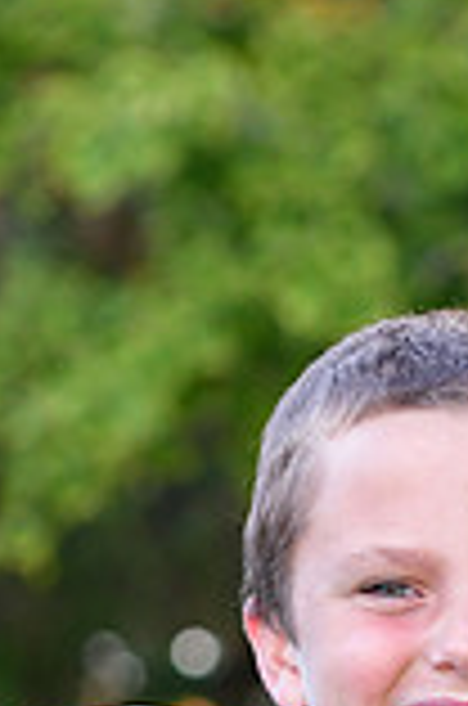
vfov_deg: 3.6
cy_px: 1025
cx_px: 394
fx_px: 11105
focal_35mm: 567
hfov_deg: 2.4
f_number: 4.5
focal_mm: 102
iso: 400
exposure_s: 1/100
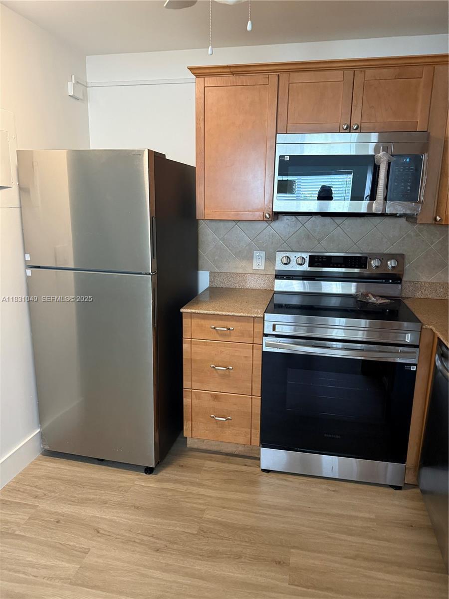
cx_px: 224
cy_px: 300
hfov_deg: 56.8
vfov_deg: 71.6
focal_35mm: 24
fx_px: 415
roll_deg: -0.8
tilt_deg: -10.6
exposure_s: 1/60
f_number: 1.78
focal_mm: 6.76
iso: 500
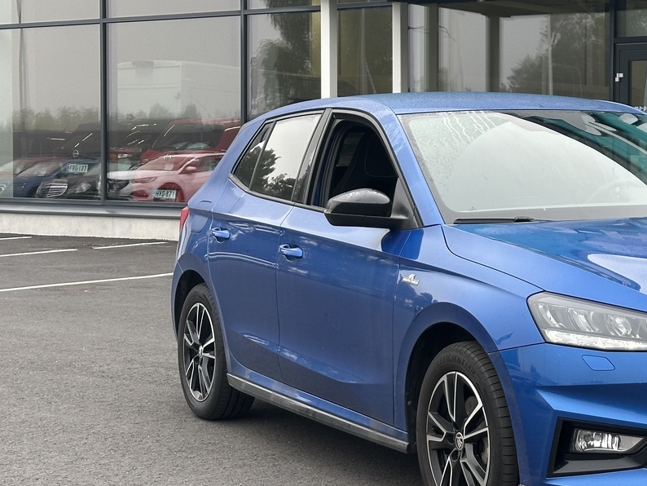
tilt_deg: -1.7
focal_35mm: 87
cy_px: 215
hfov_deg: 22.0
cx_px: 574
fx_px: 1627
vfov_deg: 17.0
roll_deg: +0.7
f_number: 1.78
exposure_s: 1/454
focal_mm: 6.86
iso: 64
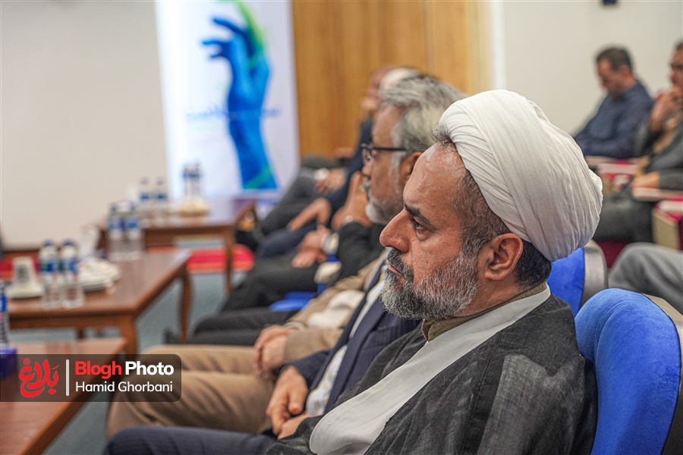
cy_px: 228
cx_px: 342
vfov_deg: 19.2
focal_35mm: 71
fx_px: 1347
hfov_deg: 28.5
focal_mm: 71
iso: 2500
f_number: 4
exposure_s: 1/160
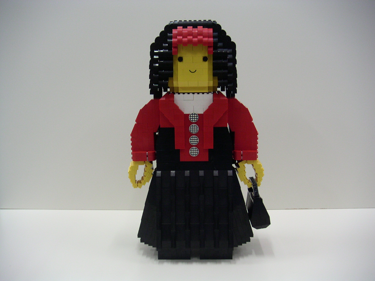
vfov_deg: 32.9
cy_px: 140
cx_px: 188
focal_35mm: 44
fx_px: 477
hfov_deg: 42.9
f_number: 2.9
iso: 100
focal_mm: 6.8
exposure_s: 1/25
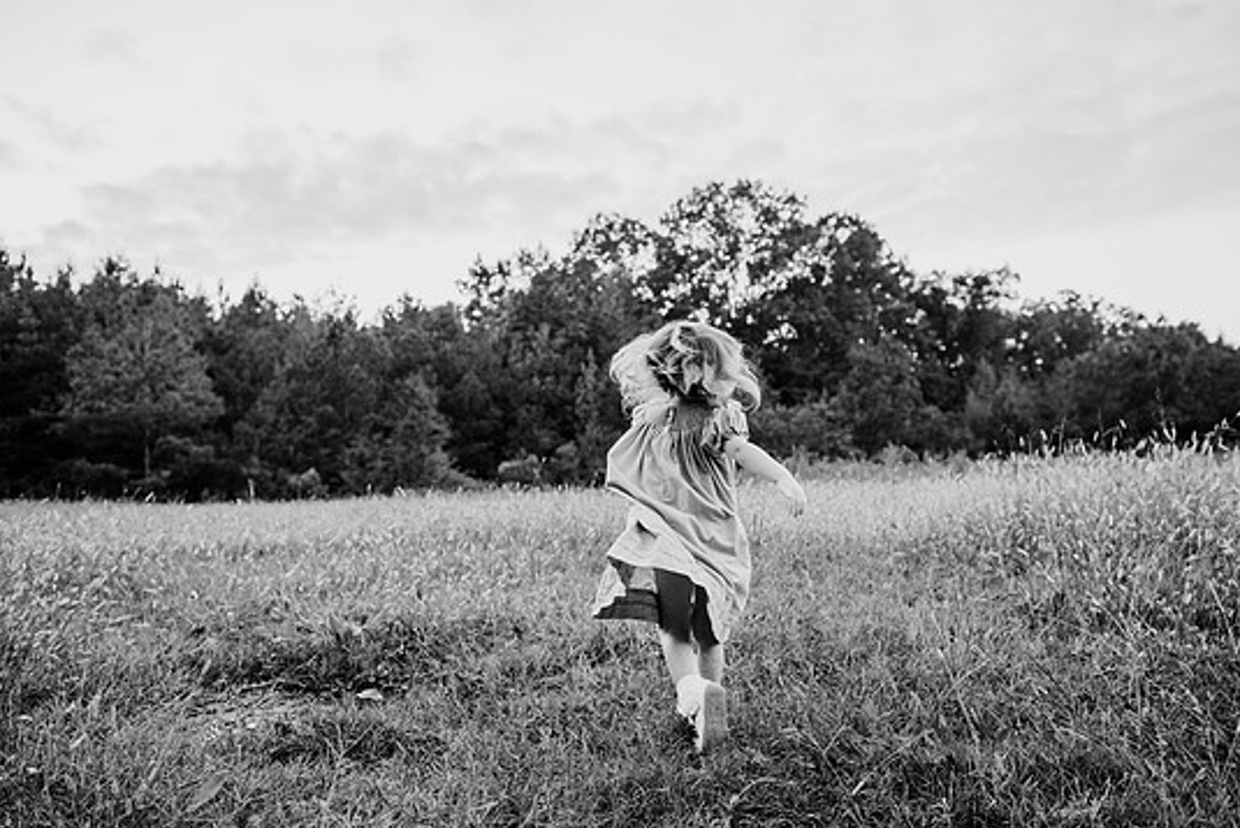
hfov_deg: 69.4
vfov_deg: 49.6
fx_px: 896
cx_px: 640
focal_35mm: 26
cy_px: 440
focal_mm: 24
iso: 500
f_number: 2.8
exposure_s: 1/320
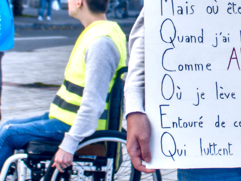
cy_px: -4
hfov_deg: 15.4
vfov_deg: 11.7
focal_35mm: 125
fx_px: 870
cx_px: 264
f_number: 2.1
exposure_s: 1/500
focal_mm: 17
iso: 400
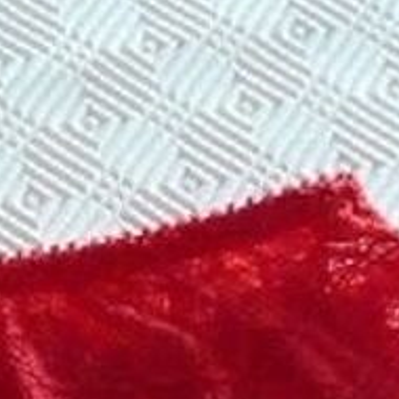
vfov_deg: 12.1
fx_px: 1695
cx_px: -277
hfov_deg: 12.5
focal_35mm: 130
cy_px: 768
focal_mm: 4.7
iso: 800
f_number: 3.3
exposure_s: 1/25
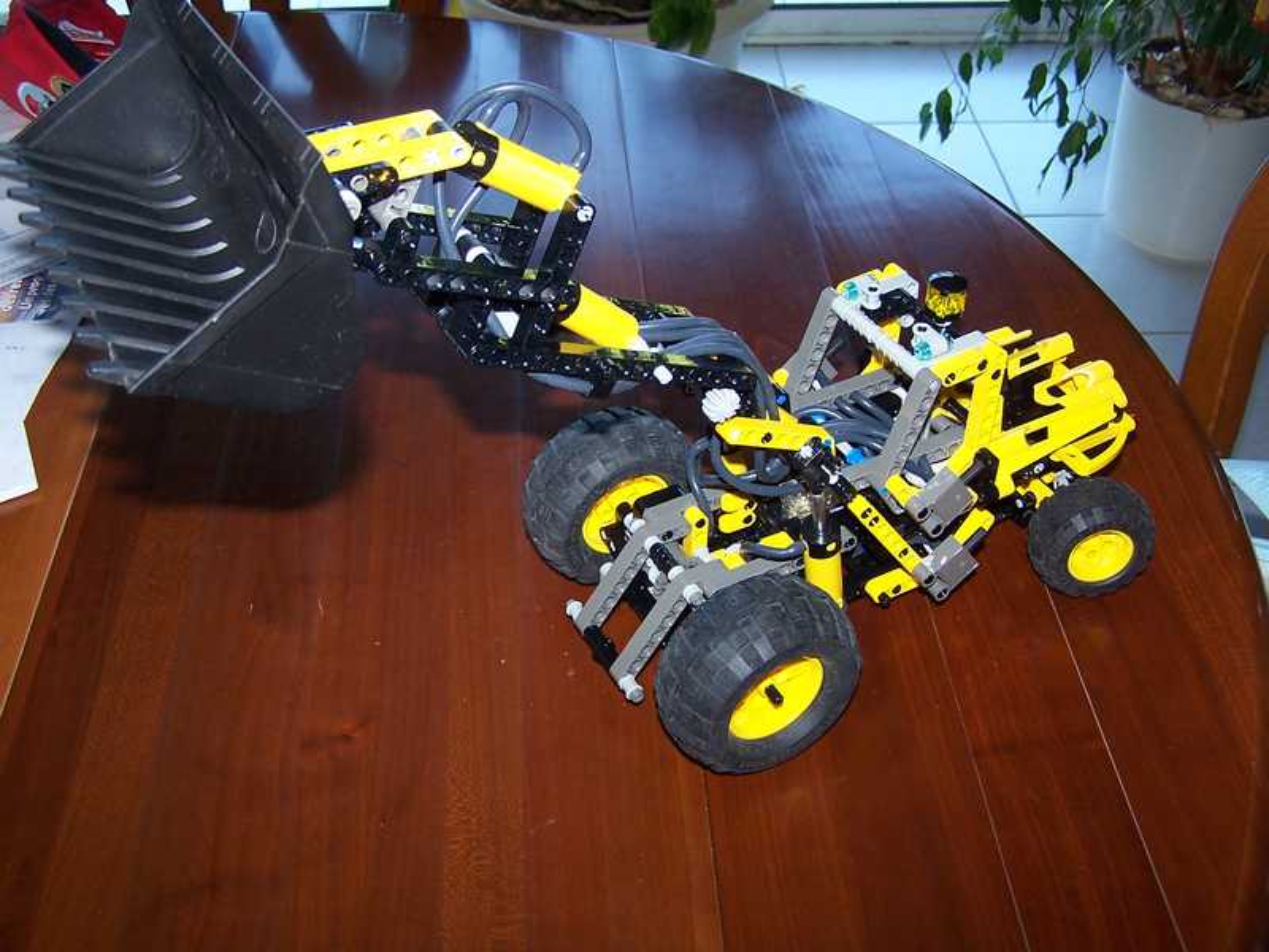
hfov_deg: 46.8
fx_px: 1466
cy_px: 476
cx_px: 634
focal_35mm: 40
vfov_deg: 36.0
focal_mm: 6.7
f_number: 2.8
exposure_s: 1/60
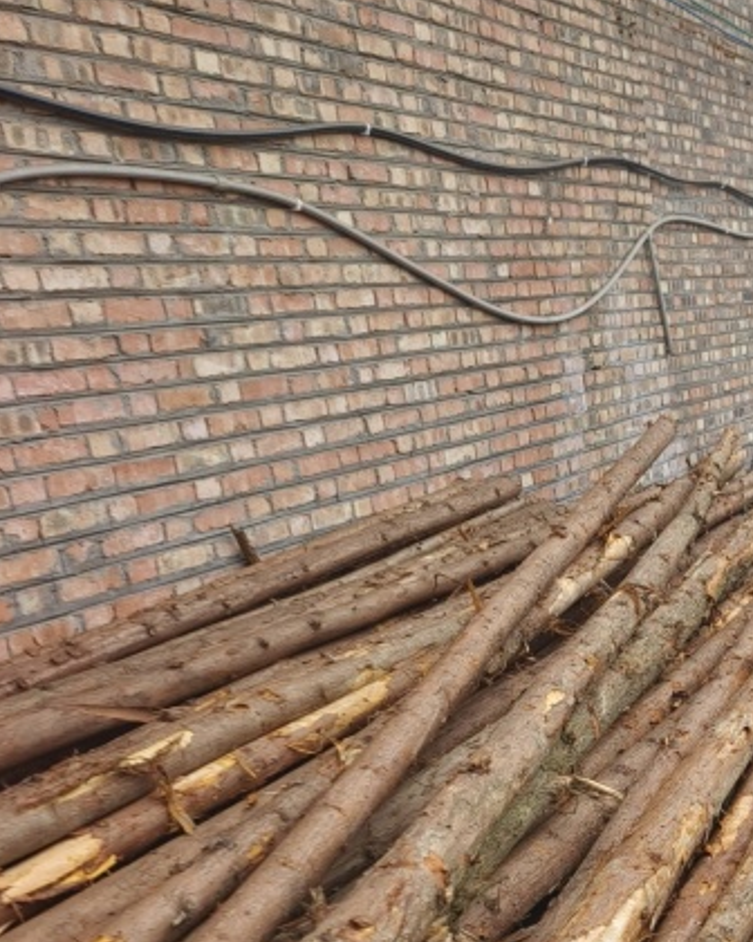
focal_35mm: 57
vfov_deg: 31.9
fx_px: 1588
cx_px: 766
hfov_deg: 25.3
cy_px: 795
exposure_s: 1/174
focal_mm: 5.5
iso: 100
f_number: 1.75
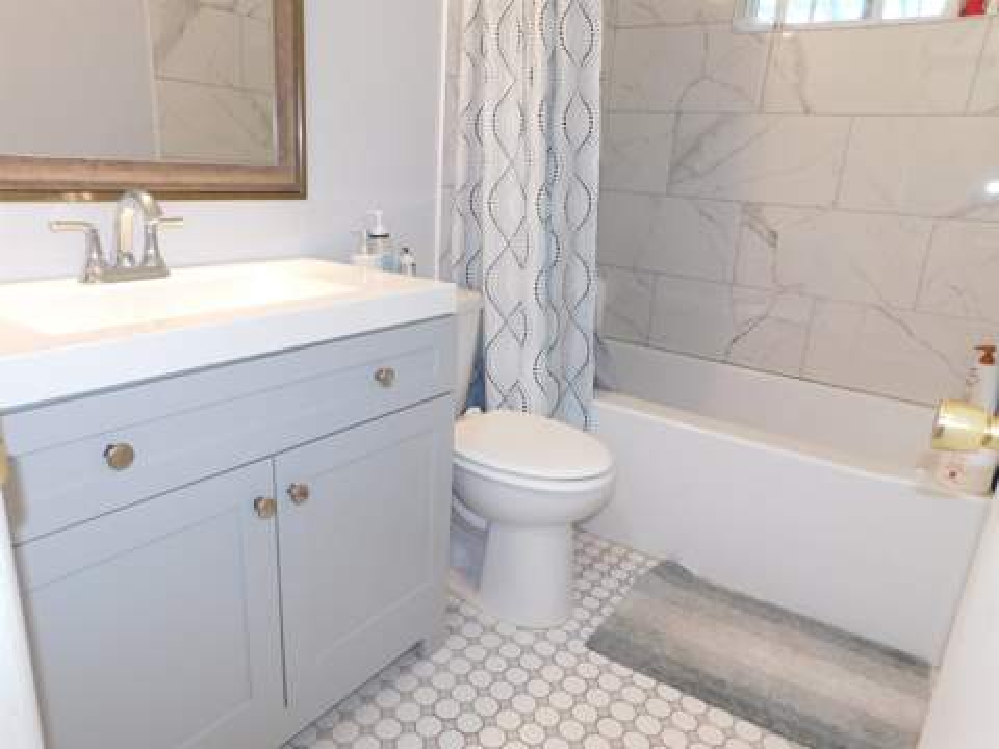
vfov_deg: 58.9
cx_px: 500
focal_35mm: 23
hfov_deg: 73.9
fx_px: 664
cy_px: 374
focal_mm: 4
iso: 160
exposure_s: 1/30
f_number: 3
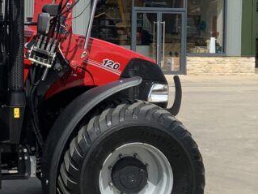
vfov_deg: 15.7
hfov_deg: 20.7
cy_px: 23
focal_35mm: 93
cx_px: 35
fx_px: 693
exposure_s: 1/2320
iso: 16
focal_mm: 3
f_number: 1.8
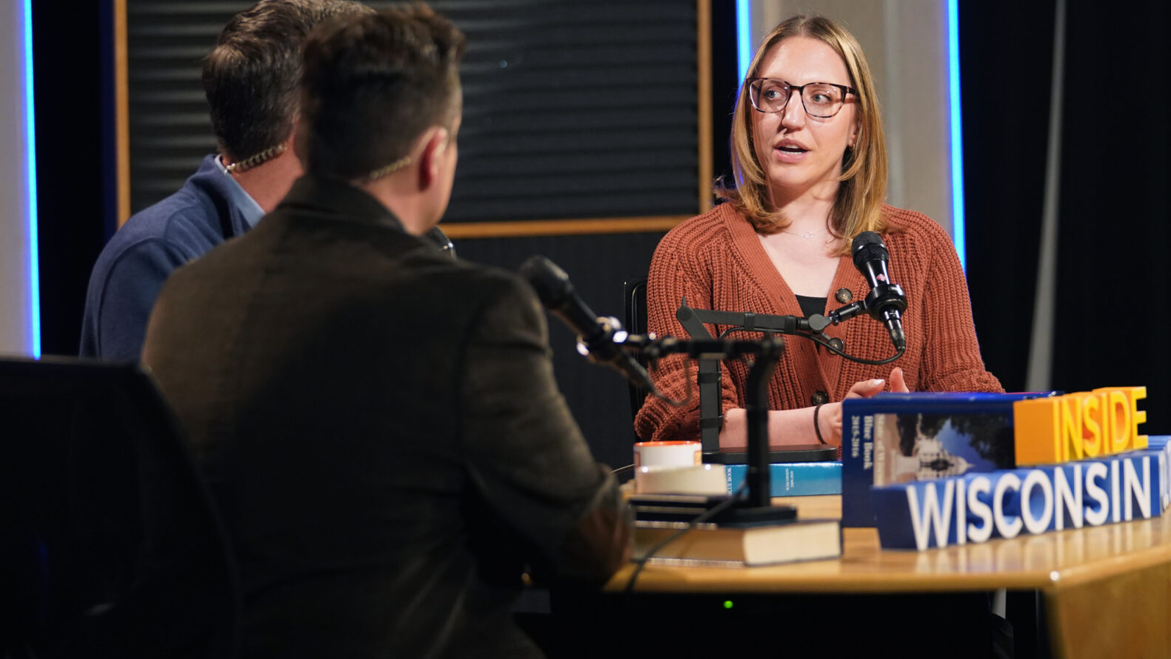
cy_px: 317
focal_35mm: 200
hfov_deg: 10.8
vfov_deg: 6.1
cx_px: 584
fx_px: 6211
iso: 1600
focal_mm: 127
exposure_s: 1/160
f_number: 2.8
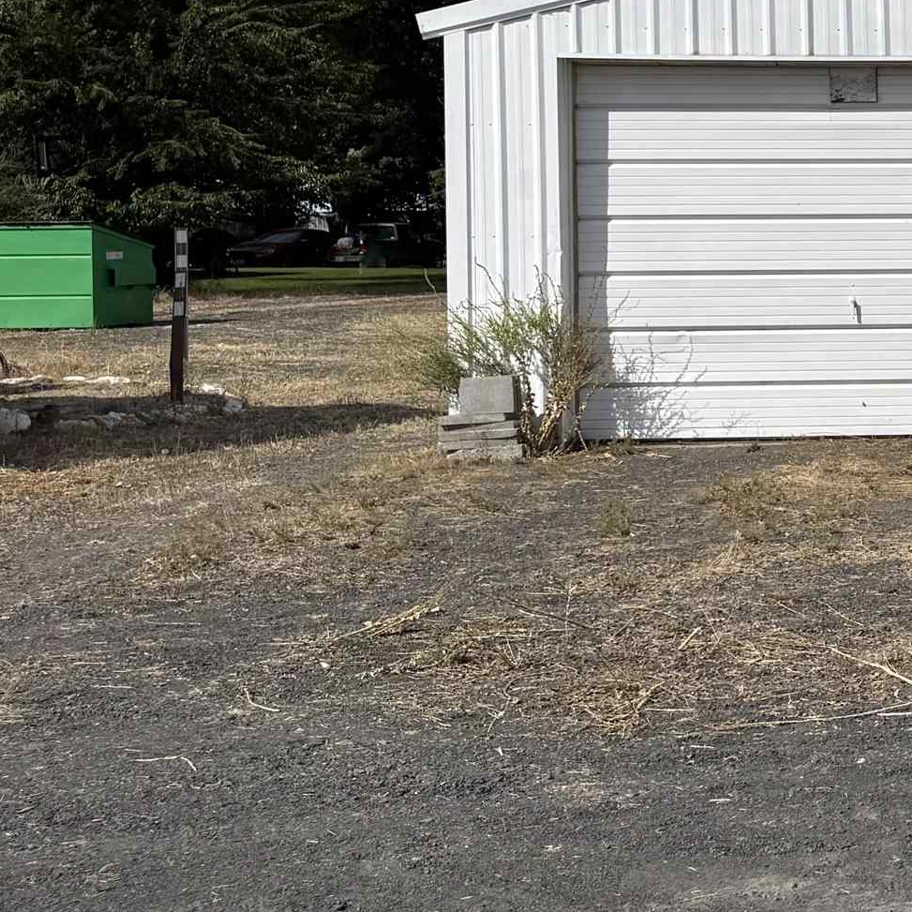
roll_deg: -0.1
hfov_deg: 22.2
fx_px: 1997
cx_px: 1276
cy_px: 231
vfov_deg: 25.4
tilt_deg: -1.2
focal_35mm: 67
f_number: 1.78
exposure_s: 1/11905
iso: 80
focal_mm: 6.76
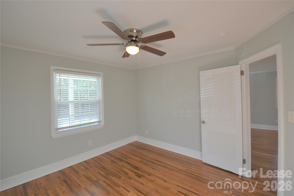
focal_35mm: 15
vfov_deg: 77.3
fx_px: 122
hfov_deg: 100.4
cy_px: 98
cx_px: 147
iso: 400
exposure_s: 1/100
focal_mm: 10
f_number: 5
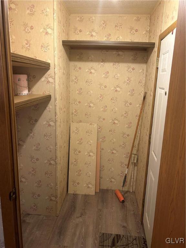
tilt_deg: -13.0
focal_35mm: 26
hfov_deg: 53.1
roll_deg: -2.6
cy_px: 124
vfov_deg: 67.3
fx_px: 186
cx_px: 93
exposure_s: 1/60
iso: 160
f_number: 1.5
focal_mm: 5.7
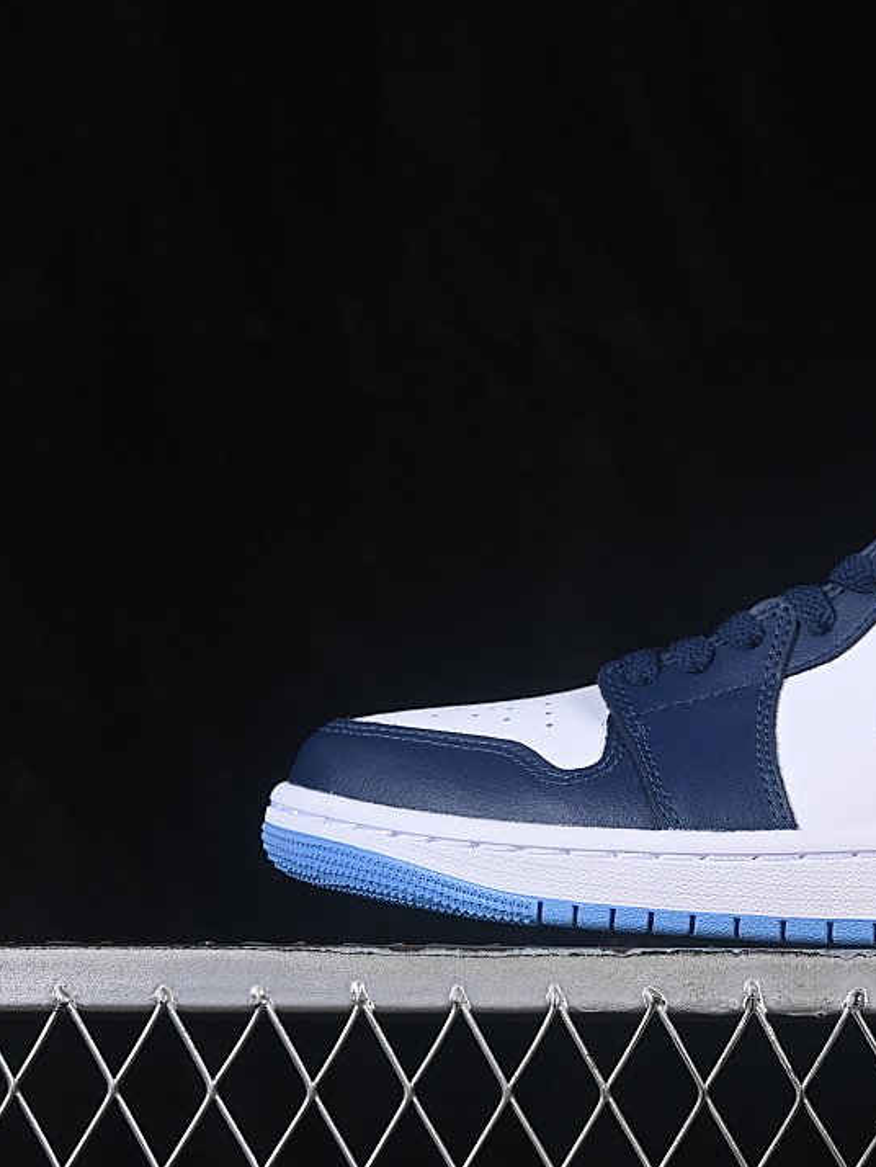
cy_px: 582
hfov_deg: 13.4
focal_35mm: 109
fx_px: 3676
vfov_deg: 18.0
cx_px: 866
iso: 160
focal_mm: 50
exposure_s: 1/80
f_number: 8
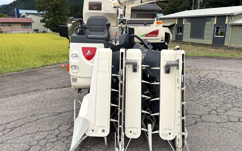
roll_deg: +0.4
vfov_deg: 44.5
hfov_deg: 66.5
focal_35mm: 28
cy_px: 68
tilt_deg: -12.7
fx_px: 185
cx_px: 119
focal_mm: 5.96
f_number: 1.6
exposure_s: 1/2283
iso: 50
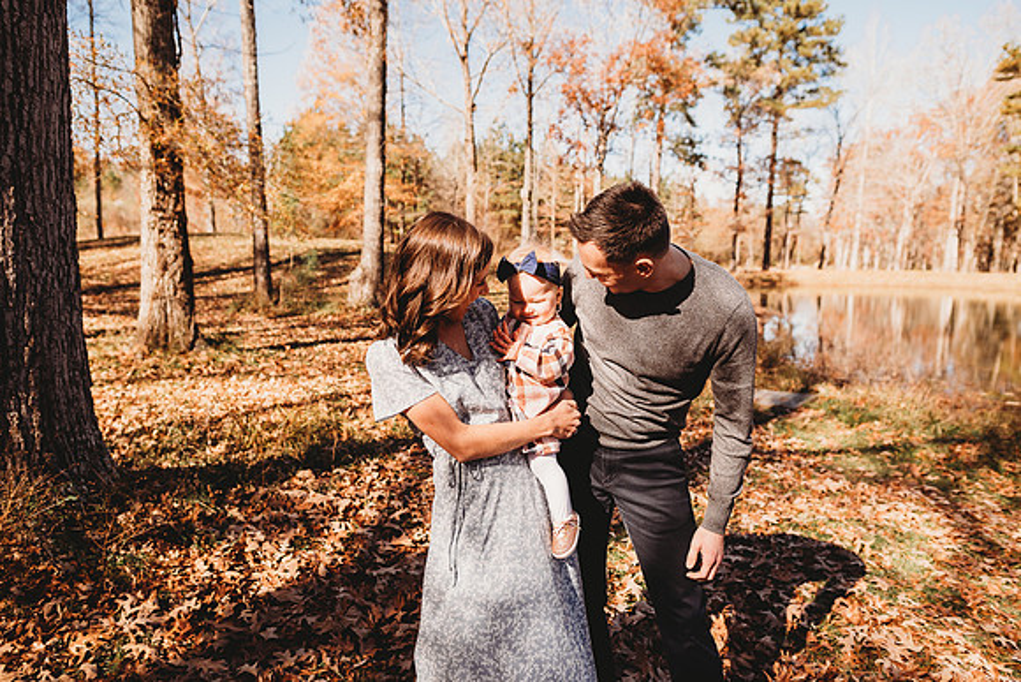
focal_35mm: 24
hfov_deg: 73.7
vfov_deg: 53.2
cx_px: 510
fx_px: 681
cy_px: 341
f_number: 2.8
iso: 100
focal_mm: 24
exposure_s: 1/1600
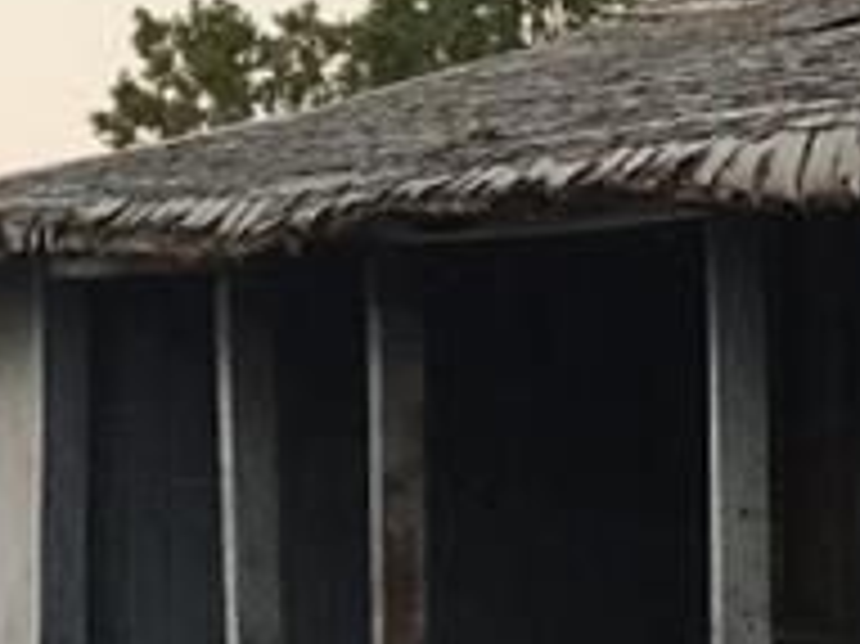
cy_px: 518
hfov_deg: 7.1
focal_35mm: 228
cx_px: 3080
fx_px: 5661
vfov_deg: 6.5
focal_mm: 4.15
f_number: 2.2
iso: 25
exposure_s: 1/519
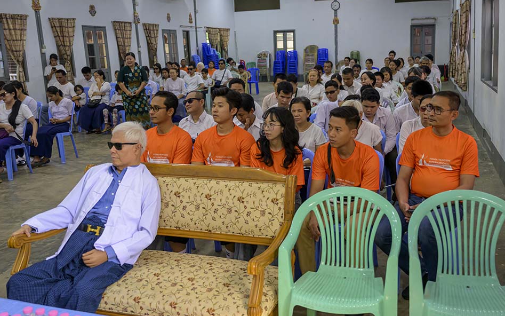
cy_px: 158
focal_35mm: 31
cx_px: 251
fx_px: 427
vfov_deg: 40.6
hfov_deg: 61.2
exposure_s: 1/200
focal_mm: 30
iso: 1250
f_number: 2.8
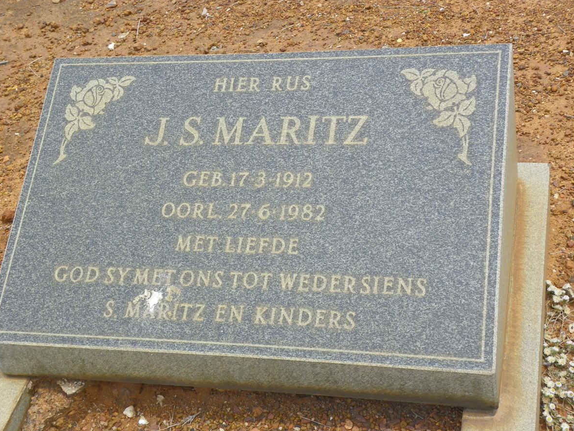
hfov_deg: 33.8
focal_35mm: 57
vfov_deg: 25.7
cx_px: 286
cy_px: 217
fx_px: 945
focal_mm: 9.9
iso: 64
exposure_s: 1/200
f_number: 5
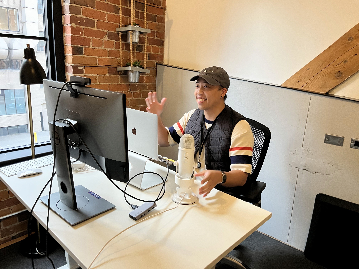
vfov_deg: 53.1
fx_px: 270
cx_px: 180
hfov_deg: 67.3
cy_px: 134
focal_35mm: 26
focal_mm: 5.1
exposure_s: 1/60
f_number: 1.6
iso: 160
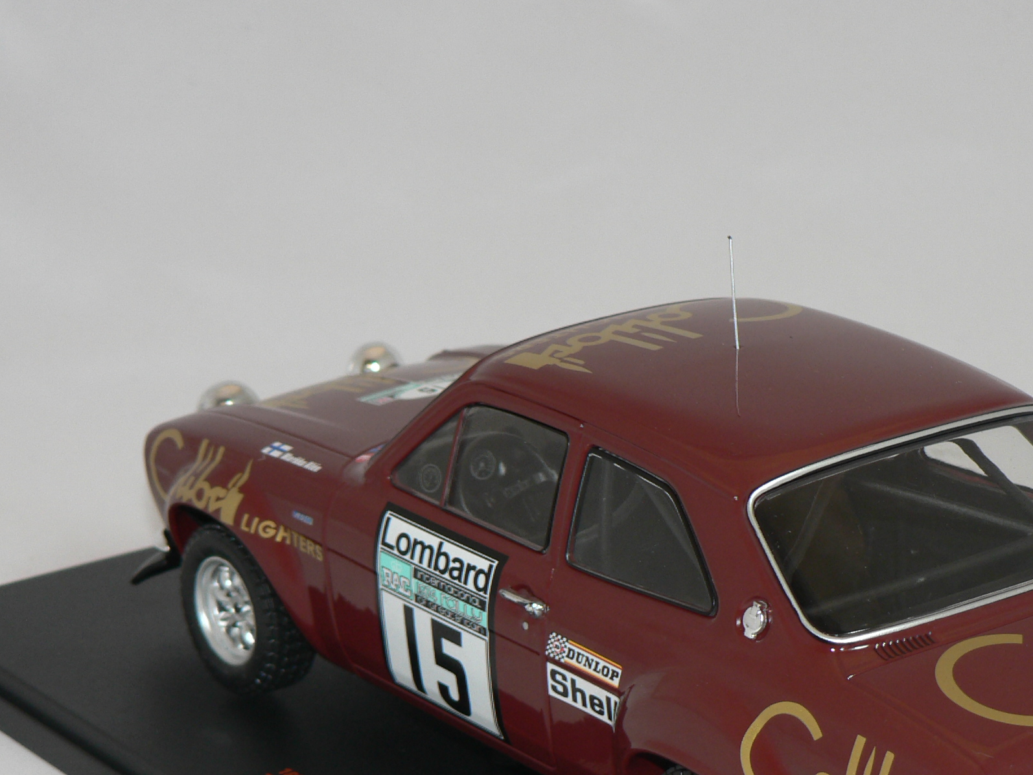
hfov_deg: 17.2
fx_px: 3402
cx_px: 683
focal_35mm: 114
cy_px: 601
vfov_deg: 12.9
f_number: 3.2
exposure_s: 1/60
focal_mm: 11.8
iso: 80
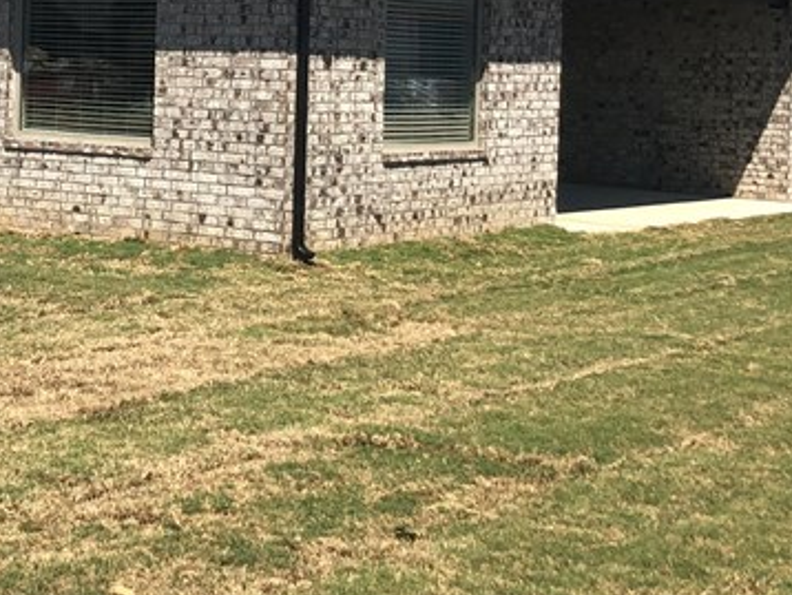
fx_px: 1832
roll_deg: -1.2
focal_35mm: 80
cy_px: 93
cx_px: 201
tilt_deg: -0.4
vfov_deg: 18.2
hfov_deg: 24.1
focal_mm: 3.99
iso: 20
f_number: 1.8
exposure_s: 1/2288
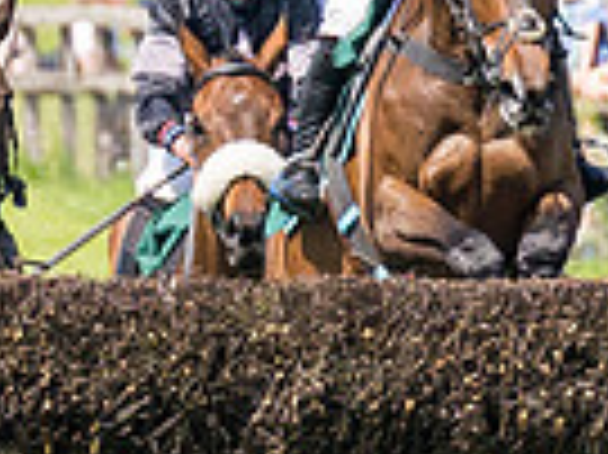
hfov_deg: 0.8
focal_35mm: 2599
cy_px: -223
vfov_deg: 0.6
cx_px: -410
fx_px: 45609
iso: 400
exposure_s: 1/2500
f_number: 4
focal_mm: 200
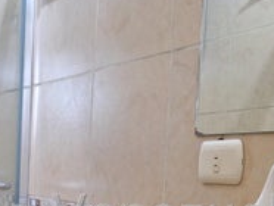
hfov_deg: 24.0
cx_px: 27
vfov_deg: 18.1
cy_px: 215
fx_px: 626
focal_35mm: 79
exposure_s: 1/40
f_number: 1.8
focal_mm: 5.54
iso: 200
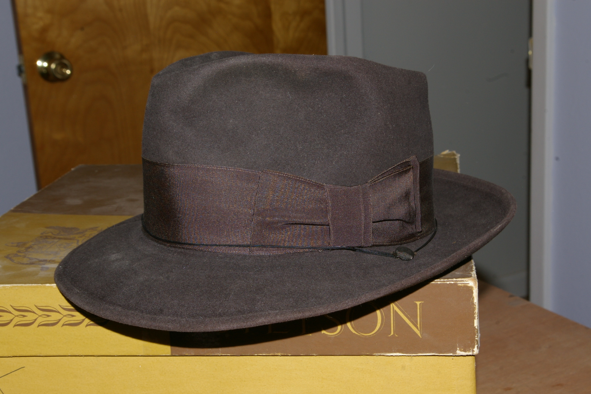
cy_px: 197
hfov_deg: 35.1
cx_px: 296
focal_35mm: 57
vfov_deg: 23.8
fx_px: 936
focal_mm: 38
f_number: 13
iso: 200
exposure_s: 1/60
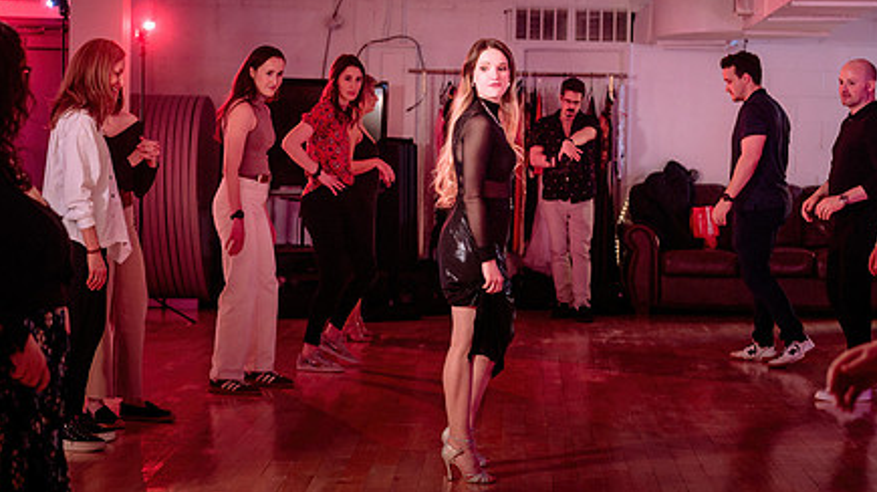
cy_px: 256
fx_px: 2254
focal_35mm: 97
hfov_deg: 22.0
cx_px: 500
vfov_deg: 12.5
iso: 500
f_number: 2.8
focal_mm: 62
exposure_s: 1/100
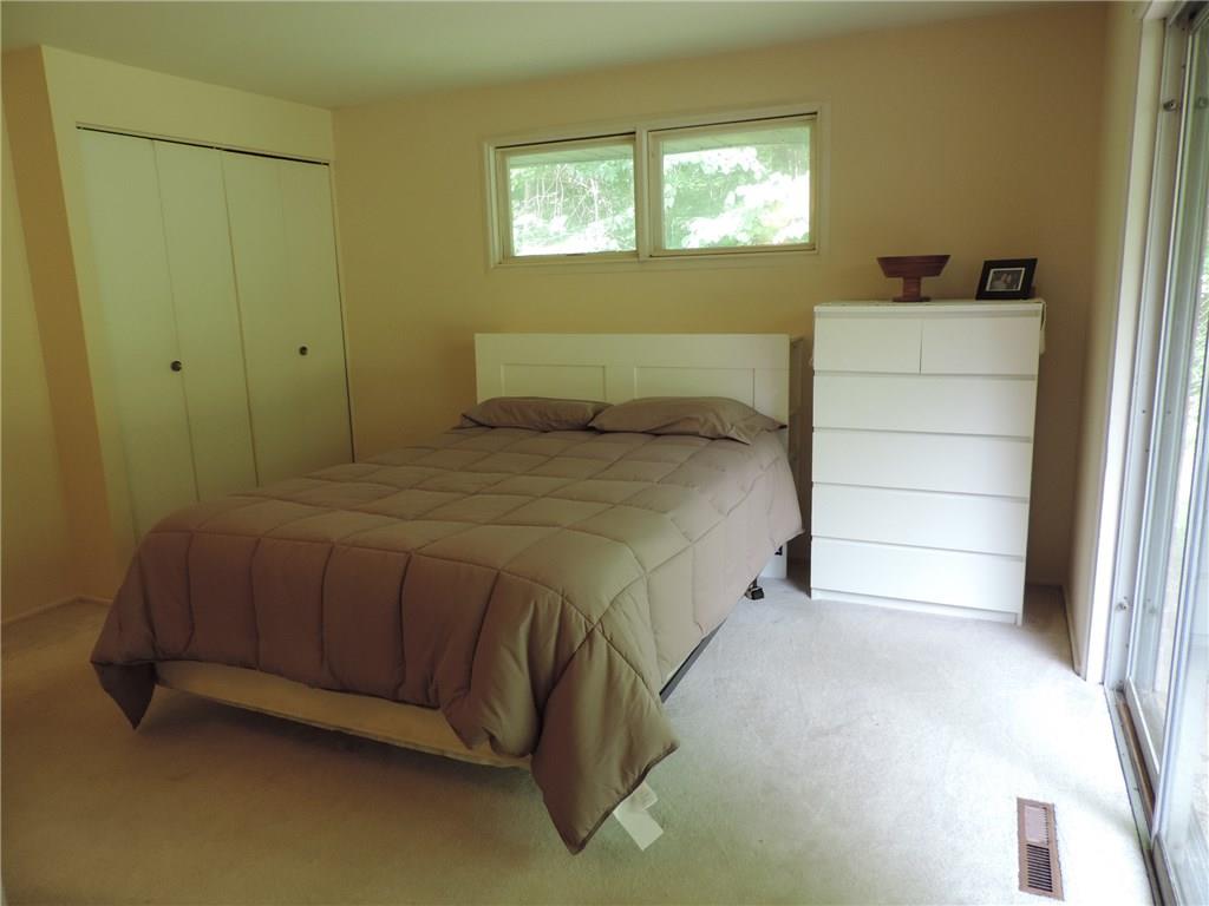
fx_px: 838
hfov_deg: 71.6
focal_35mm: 24
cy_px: 453
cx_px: 604
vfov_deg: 56.8
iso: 200
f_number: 3
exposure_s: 1/30
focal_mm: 4.3
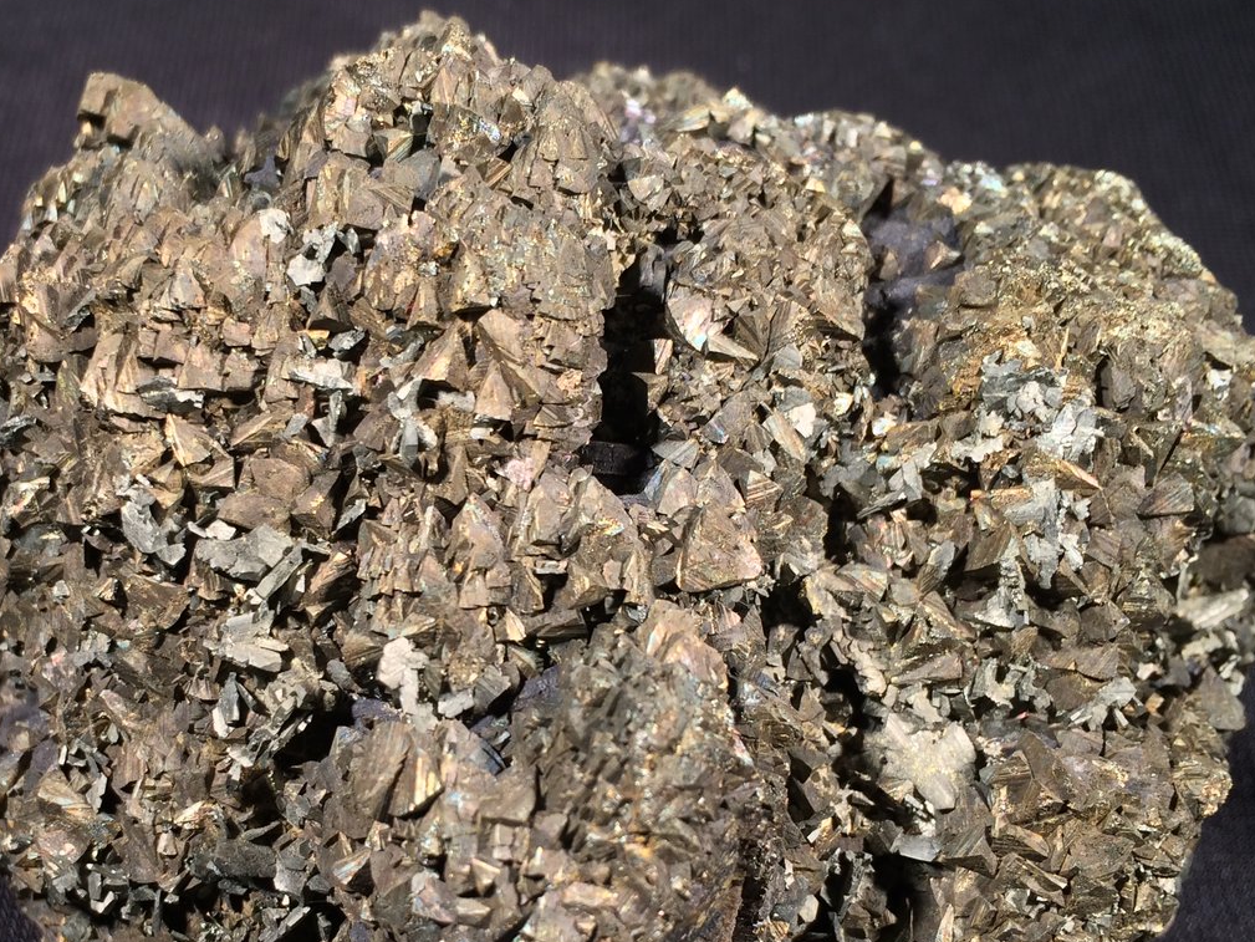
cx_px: 405
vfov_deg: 31.3
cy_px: 609
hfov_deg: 40.7
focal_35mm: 46
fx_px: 1668
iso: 40
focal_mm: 4.15
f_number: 2.2
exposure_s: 1/60
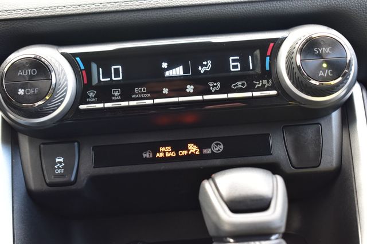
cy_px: 122
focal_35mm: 69
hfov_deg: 29.3
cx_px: 184
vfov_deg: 19.7
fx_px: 703
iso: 500
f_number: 6.3
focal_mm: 46
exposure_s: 1/15
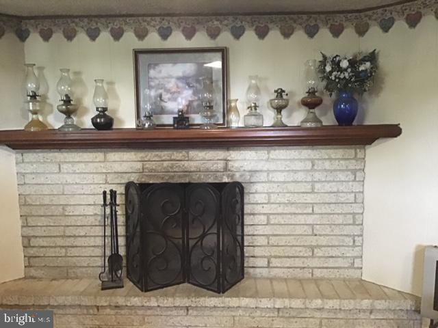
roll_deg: +2.1
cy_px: 164
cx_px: 219
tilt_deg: -5.3
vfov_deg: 45.4
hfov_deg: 58.4
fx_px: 392
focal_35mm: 31
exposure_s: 1/15
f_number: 2.4
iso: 500
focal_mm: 3.3
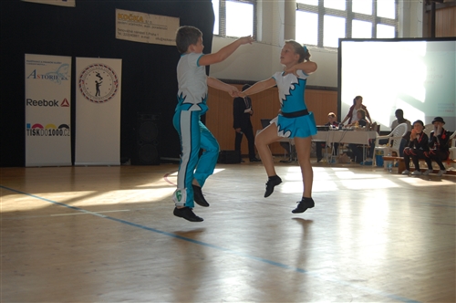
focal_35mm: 48
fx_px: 607
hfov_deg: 41.2
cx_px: 228
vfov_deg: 28.0
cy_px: 152
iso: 400
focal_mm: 32
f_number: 5
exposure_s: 1/500
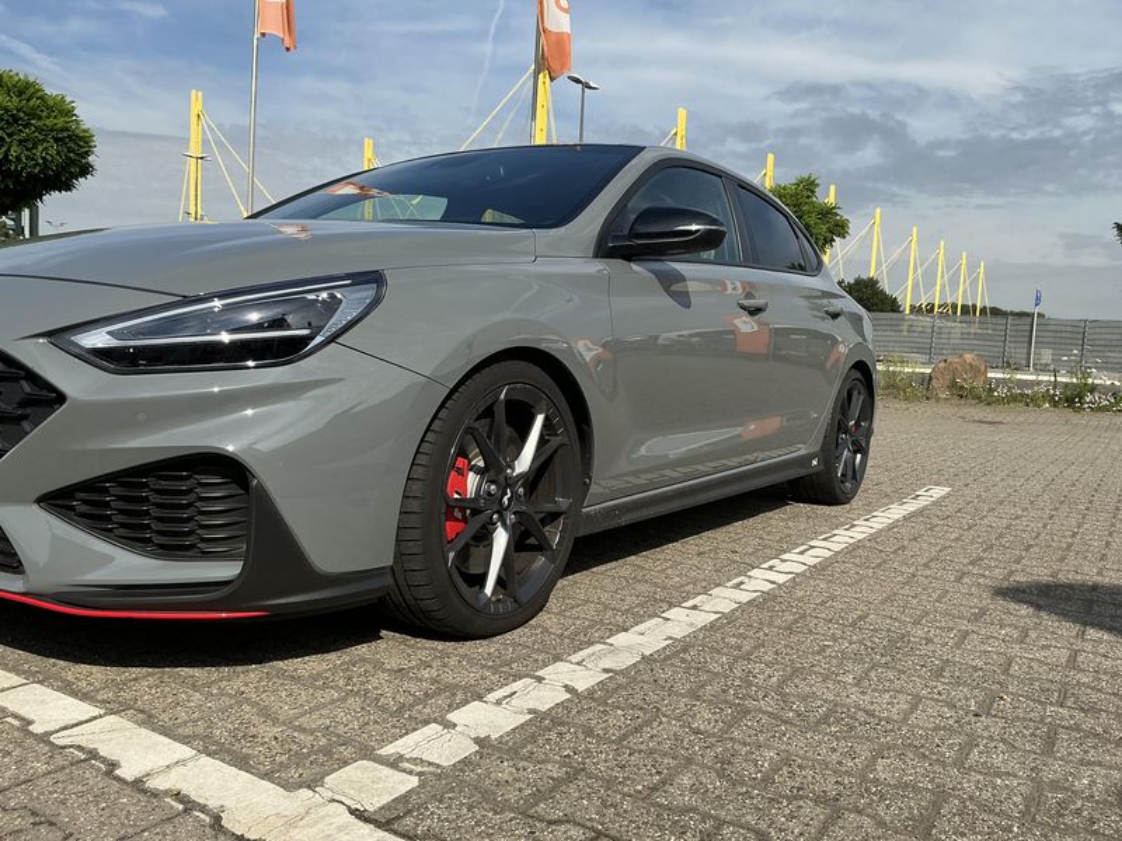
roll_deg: -3.6
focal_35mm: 28
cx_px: 561
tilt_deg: -6.1
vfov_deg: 49.7
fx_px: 908
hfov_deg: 63.4
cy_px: 420
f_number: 1.8
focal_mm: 3
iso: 25
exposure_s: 1/2227
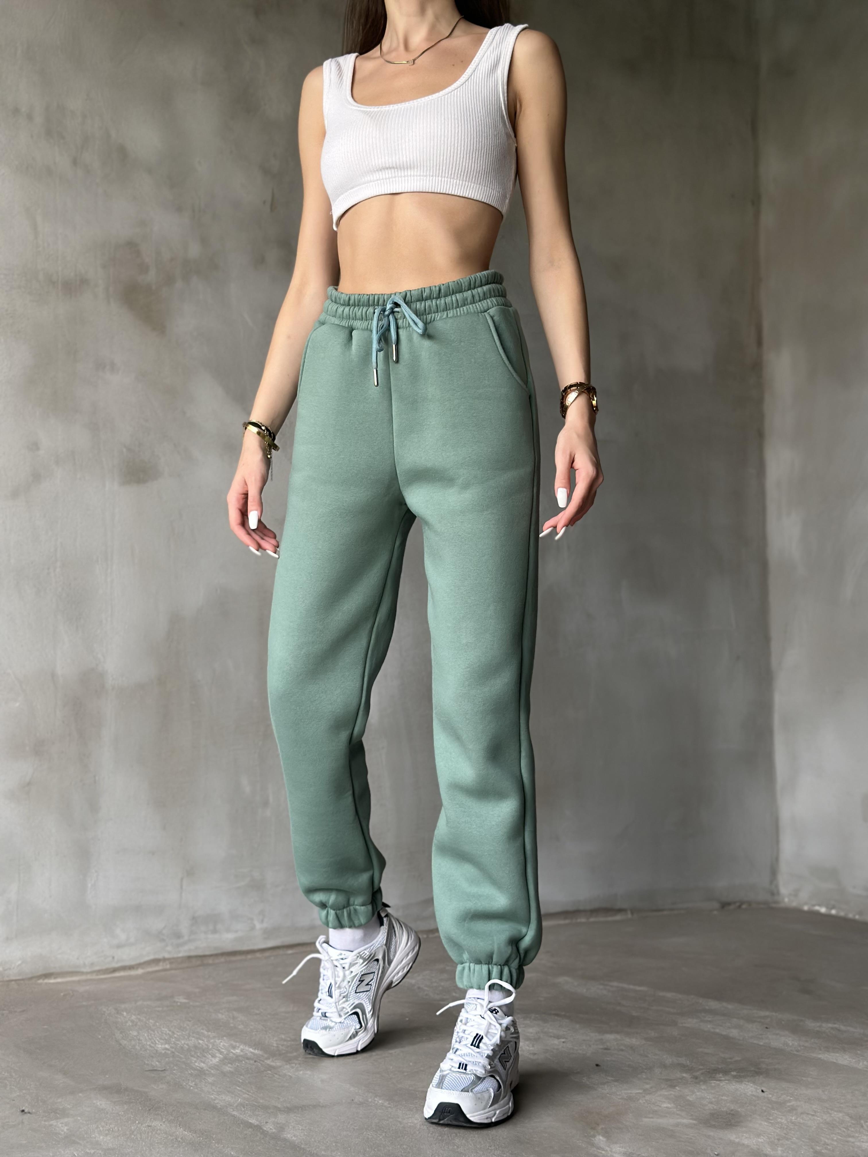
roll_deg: -1.0
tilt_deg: +2.9
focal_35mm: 48
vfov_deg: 39.7
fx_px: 1605
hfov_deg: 30.3
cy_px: 578
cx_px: 434
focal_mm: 6.86
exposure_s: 1/66
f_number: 1.78
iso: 125
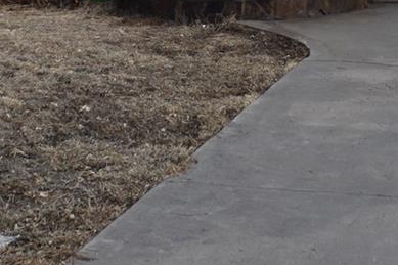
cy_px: -119
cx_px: 205
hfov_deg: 13.9
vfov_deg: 9.1
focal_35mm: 148
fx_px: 1635
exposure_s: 1/320
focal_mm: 24
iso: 200
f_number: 9
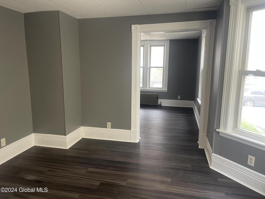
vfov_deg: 54.9
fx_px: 191
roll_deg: +0.1
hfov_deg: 69.4
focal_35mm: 25
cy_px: 100
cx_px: 132
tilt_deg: -8.5
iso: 250
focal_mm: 5.1
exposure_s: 1/60
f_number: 1.6
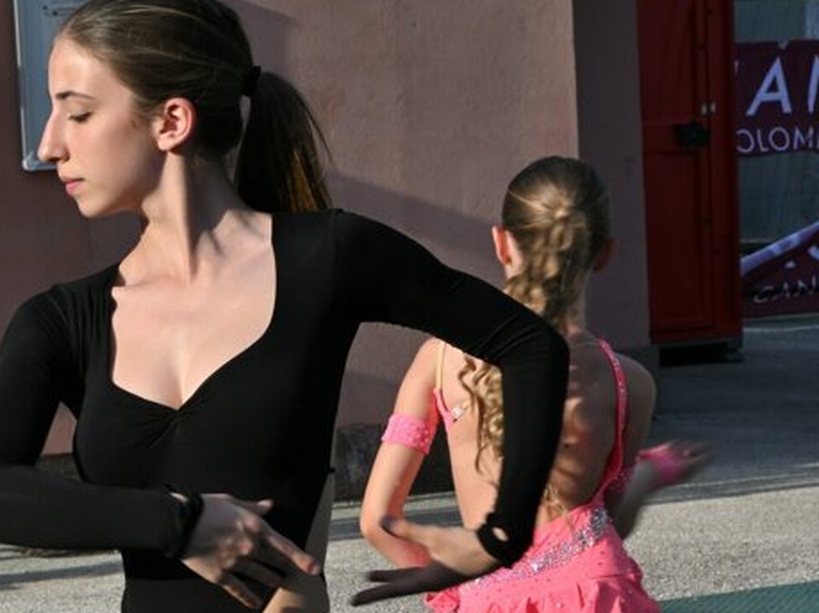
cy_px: 660
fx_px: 4754
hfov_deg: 9.8
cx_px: 307
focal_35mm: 201
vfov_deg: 7.3
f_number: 16
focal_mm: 70
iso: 200
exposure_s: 1/125
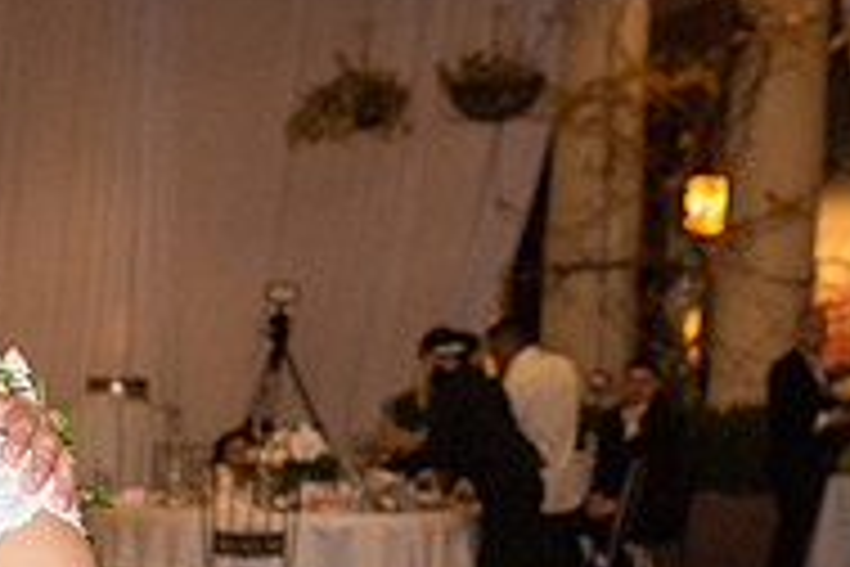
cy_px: 767
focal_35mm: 135
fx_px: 3187
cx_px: -207
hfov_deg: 14.6
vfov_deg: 9.9
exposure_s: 1/160
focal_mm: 44
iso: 1600
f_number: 4
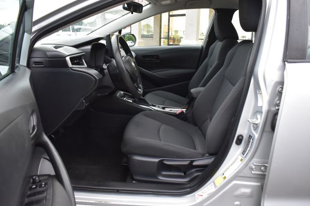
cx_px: 153
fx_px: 241
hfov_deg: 65.5
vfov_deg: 46.4
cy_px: 102
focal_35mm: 28
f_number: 5.6
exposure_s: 1/15
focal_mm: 18
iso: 1600
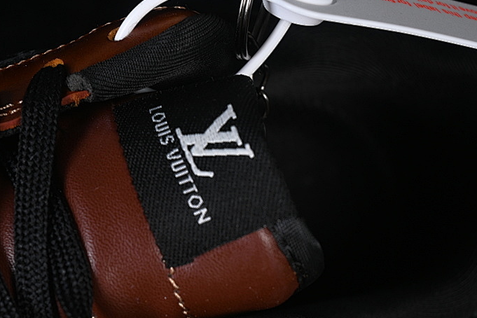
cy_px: 228
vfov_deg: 11.5
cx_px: 125
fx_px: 1577
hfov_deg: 17.1
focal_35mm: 119
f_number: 6.3
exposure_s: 1/60
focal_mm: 50
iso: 160
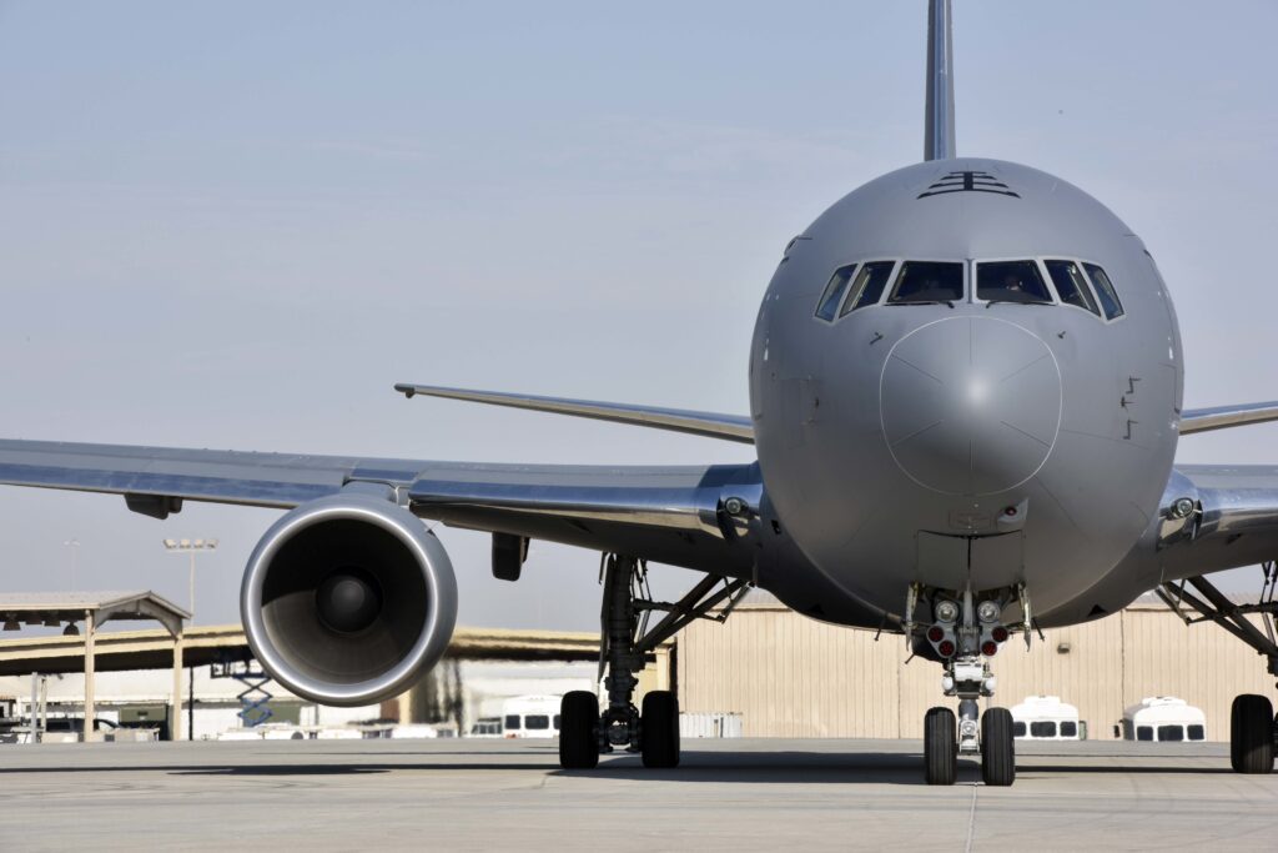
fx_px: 7101
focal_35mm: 200
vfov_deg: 6.9
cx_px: 639
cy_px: 426
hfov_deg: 10.3
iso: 200
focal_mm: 200
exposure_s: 1/100
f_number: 22
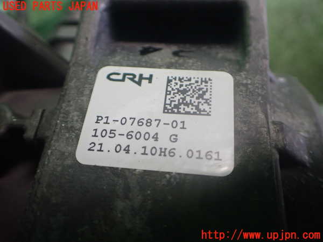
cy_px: 121
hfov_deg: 60.0
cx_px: 162
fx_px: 280
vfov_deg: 46.8
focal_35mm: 30
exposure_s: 1/125
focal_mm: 5.4
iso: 500
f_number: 2.3
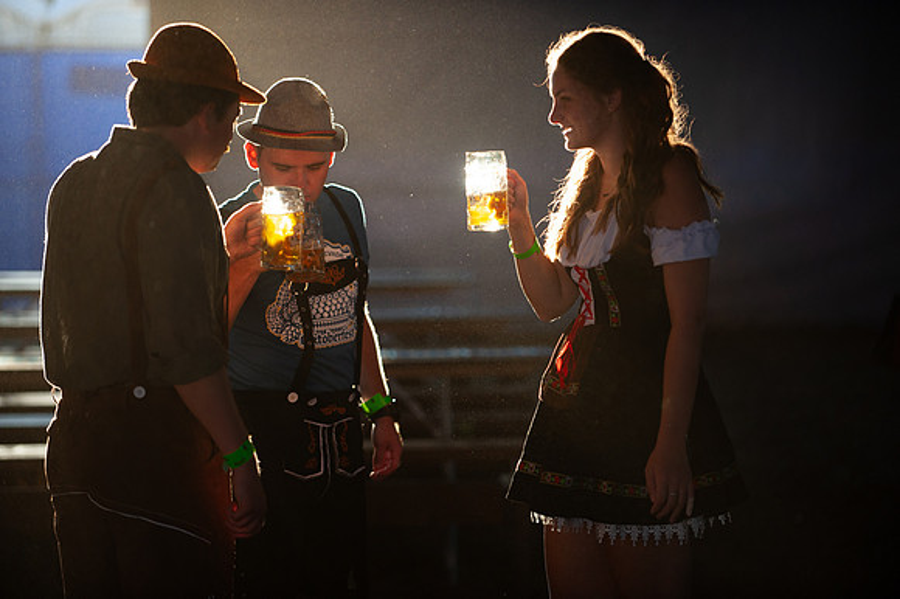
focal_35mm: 155
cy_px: 300
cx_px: 450
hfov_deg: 13.3
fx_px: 3873
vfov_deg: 8.8
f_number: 2.8
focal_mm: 155
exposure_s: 1/400
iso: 200
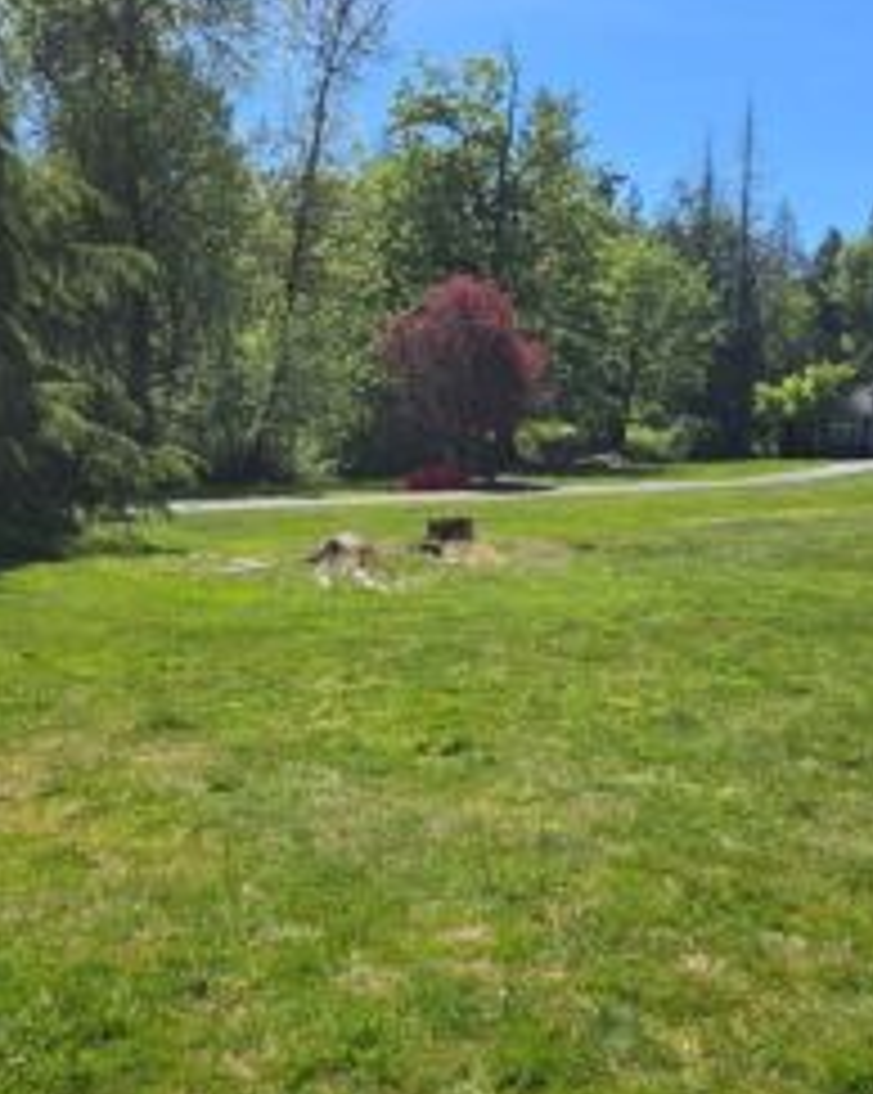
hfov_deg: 39.9
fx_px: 1196
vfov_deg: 49.1
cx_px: 531
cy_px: 572
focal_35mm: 37
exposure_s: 1/1681
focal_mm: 5.4
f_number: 1.8
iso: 25
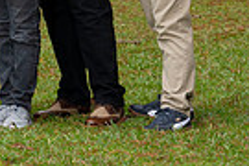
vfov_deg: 2.8
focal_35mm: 485
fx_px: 3354
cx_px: -163
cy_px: -221
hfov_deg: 4.2
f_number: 8
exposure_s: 1/125
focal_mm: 98
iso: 400
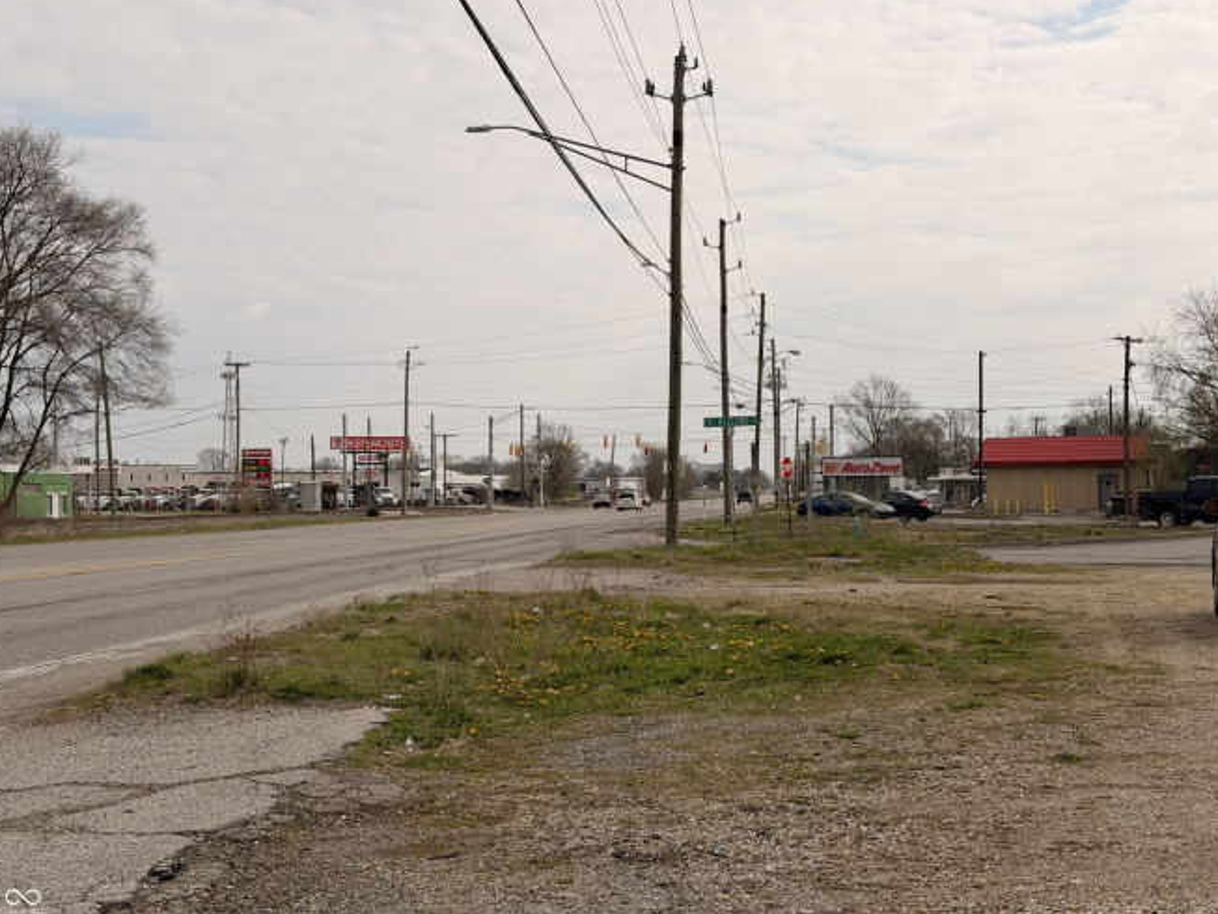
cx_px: 609
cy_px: 459
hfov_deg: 38.9
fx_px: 1724
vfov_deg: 29.7
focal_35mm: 49
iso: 64
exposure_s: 1/8772
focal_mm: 6.76
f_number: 1.78
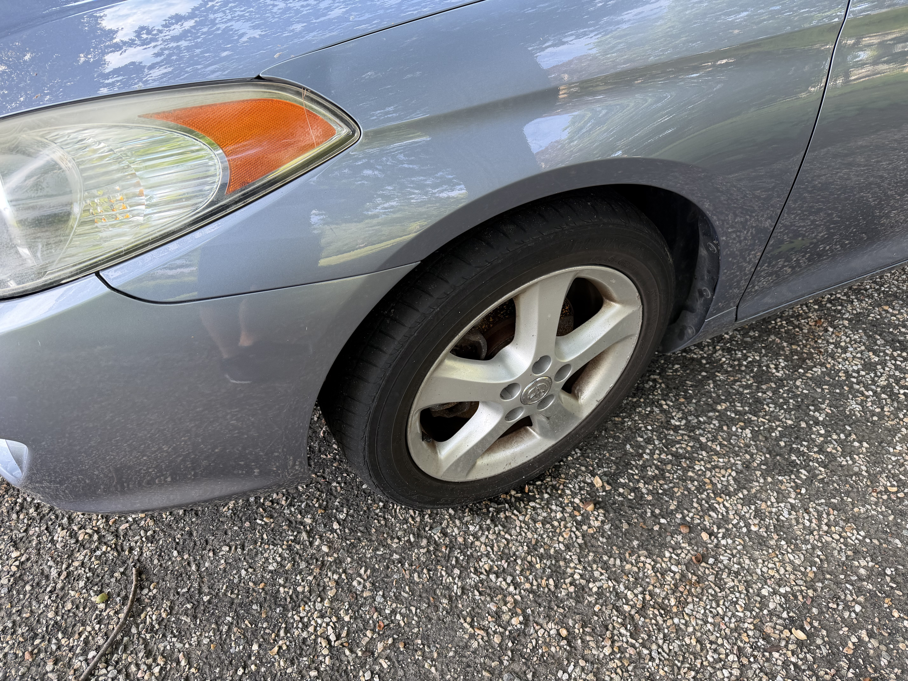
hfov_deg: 71.6
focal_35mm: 24
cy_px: 340
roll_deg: -1.1
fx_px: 630
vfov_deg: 56.8
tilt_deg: -43.0
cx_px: 454
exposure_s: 1/165
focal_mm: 6.76
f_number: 1.78
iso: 80
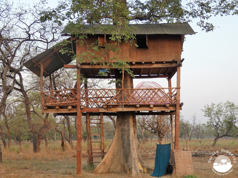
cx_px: 119
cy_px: 89
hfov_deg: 43.9
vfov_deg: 33.6
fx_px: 296
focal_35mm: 43
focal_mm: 7.8
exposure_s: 1/80
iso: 100
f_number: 3.7
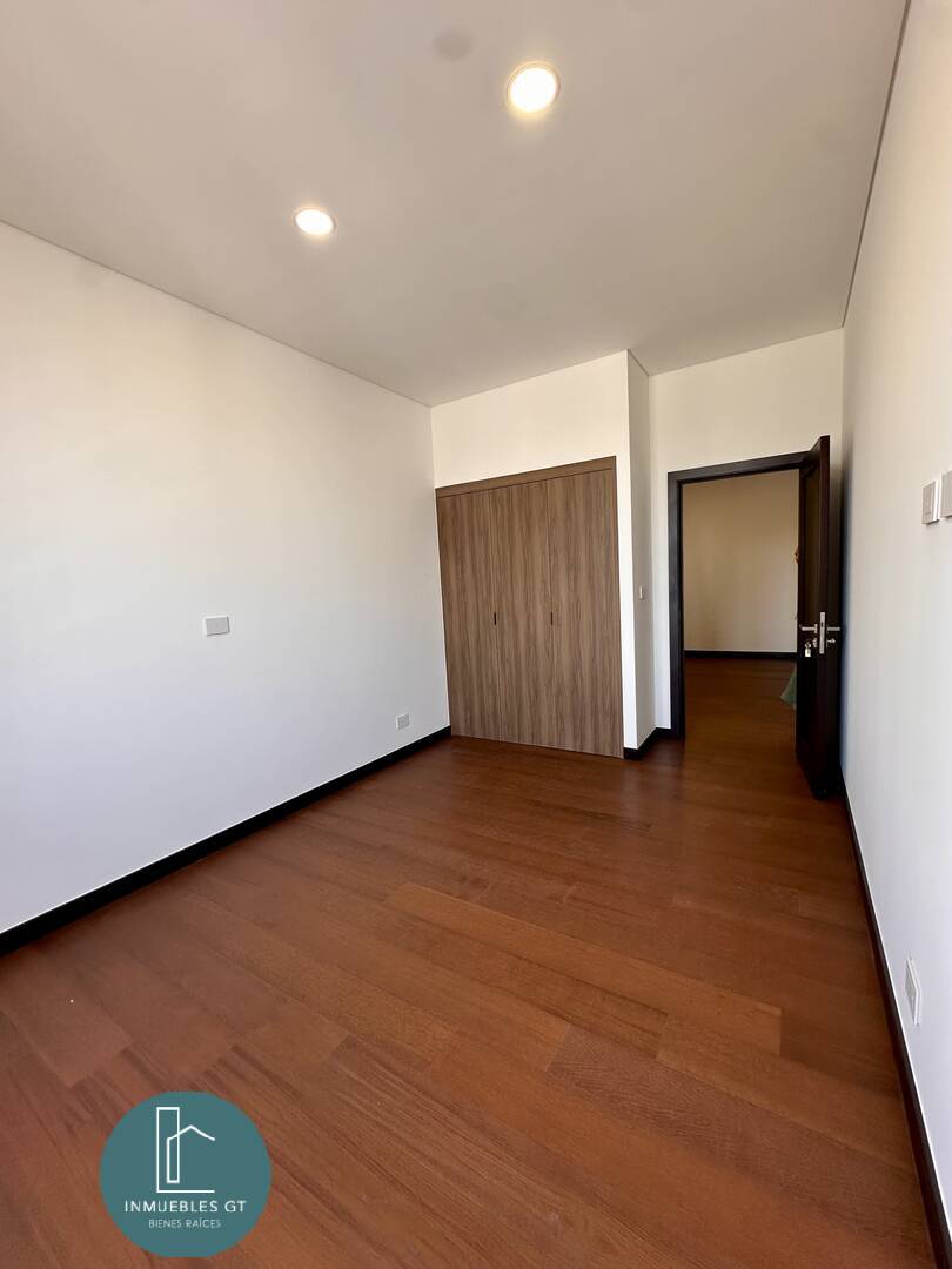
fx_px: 513
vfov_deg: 102.1
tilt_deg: -5.2
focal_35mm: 14
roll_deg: +2.7
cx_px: 476
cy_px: 634
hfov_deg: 85.7
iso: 100
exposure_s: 1/99
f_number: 2.2
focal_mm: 2.22
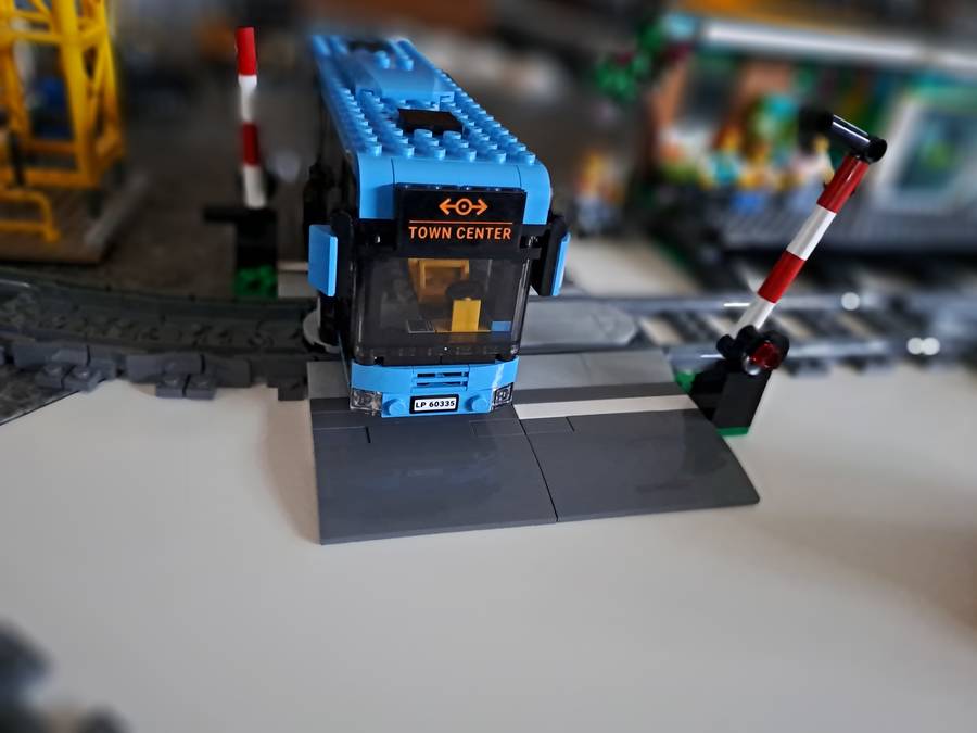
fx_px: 706
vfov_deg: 54.9
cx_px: 488
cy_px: 366
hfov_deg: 69.4
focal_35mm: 25
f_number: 1.8
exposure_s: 1/20
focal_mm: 4.65
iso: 800
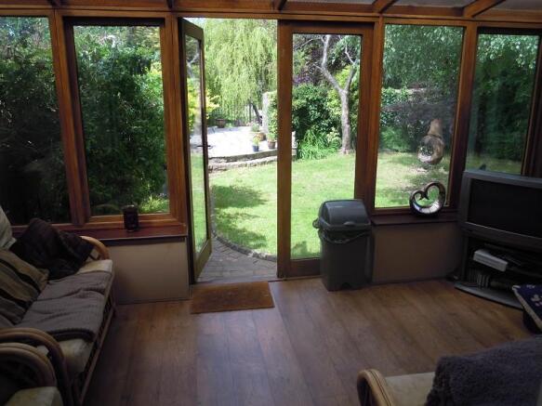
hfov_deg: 63.5
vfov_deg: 49.7
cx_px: 271
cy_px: 203
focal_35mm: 28
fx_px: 438
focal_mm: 5
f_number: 2.7
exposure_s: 1/400
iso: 100
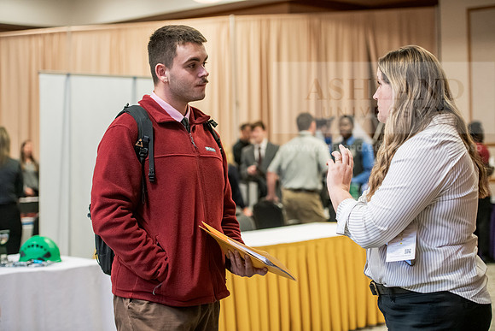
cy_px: 166
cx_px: 248
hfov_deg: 28.8
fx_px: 963
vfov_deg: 19.5
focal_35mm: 70
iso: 2500
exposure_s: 1/200
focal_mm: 70
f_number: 3.2
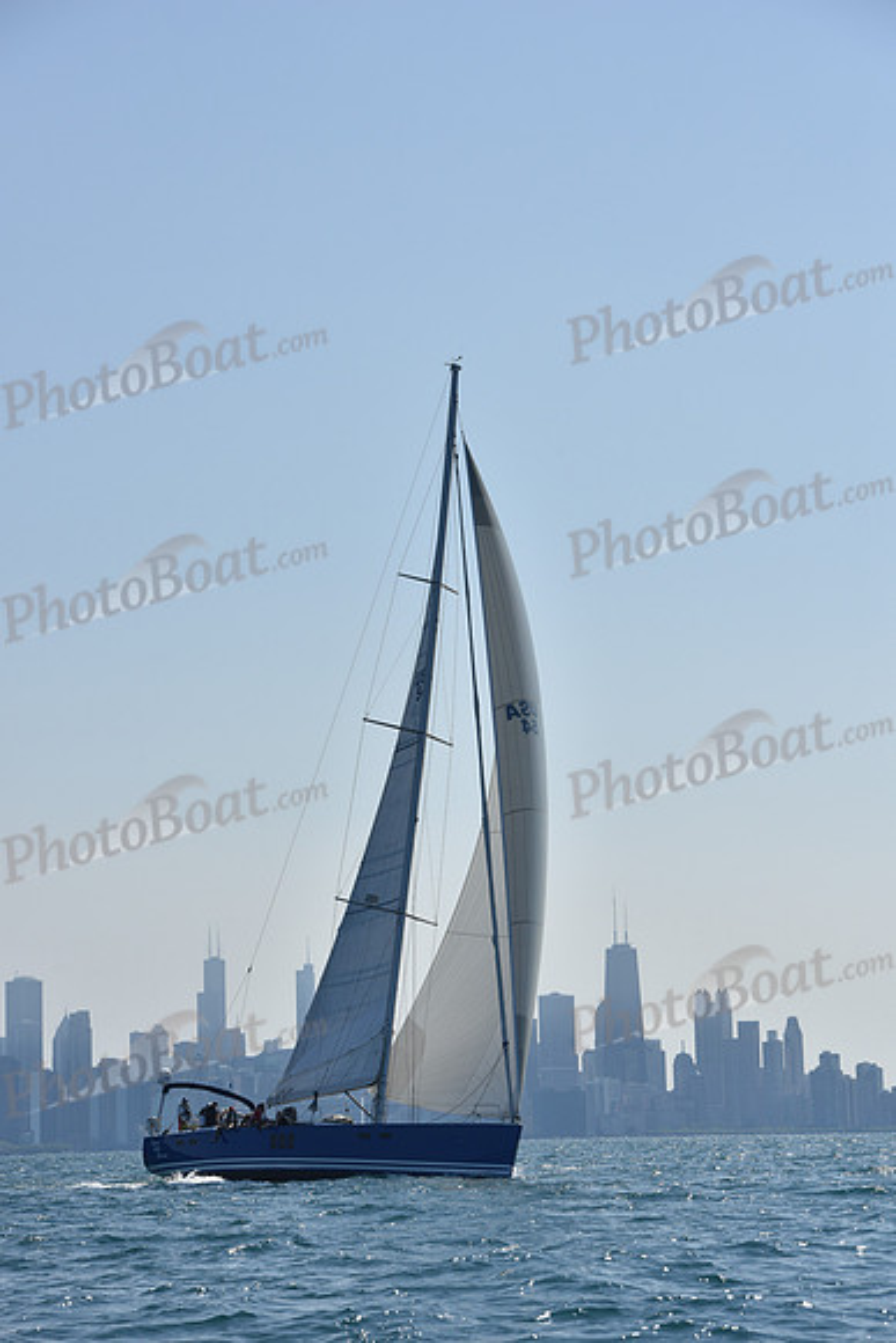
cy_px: 672
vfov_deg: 18.3
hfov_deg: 12.2
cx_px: 448
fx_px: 4179
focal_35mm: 112
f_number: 9
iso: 250
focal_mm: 112
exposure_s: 1/1600
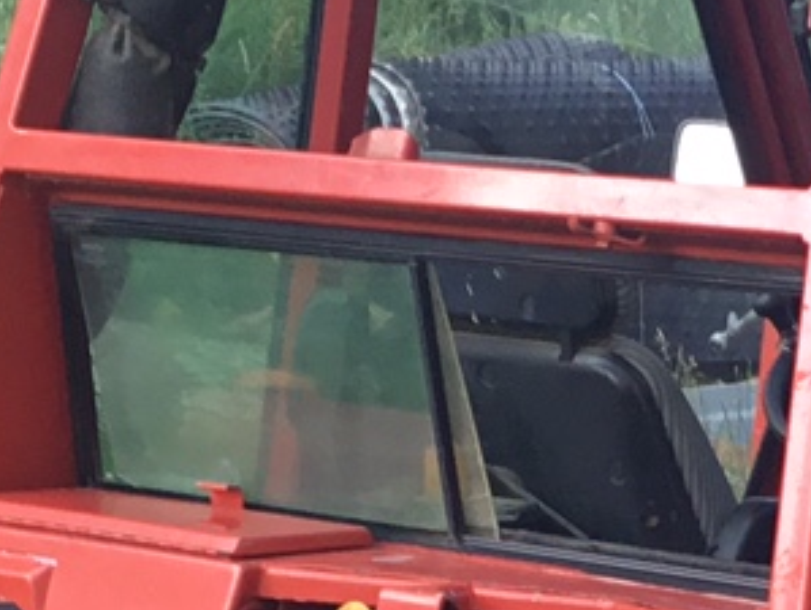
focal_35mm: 169
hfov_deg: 11.6
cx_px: 743
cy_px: 846
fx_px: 3964
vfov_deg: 8.6
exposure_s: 1/100
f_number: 2.4
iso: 32
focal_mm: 3.3
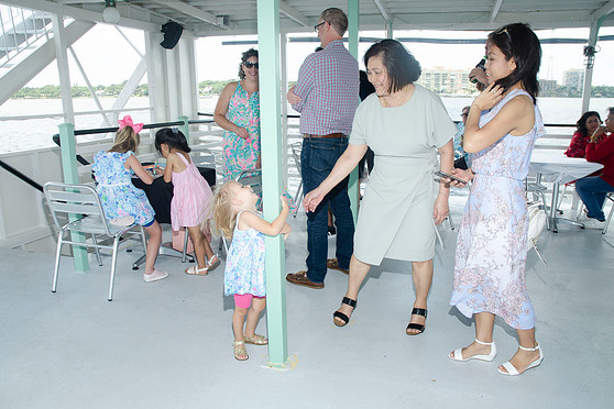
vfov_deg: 46.4
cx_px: 308
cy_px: 200
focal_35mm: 28
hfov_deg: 65.5
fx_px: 478
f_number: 6.3
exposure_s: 1/250
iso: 200
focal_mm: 18
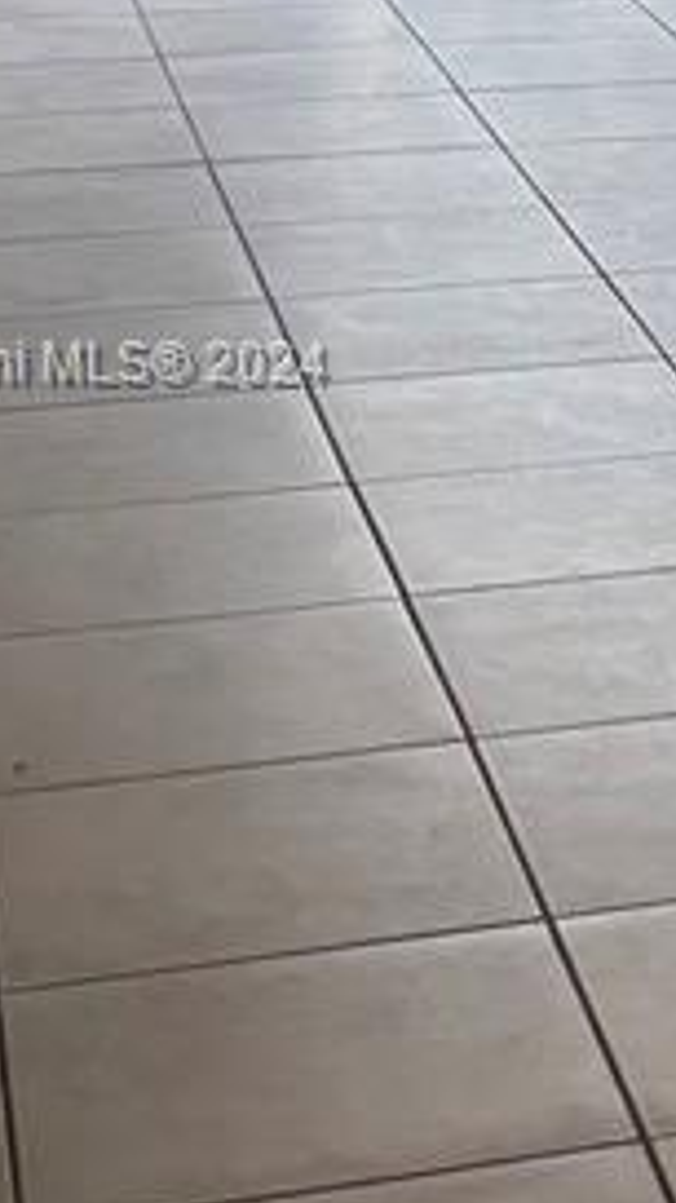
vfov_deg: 17.1
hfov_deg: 8.9
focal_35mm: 125
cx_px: 1507
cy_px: 367
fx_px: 3983
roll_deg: -2.1
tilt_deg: -15.0
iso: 200
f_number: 1.6
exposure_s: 1/60
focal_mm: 5.96
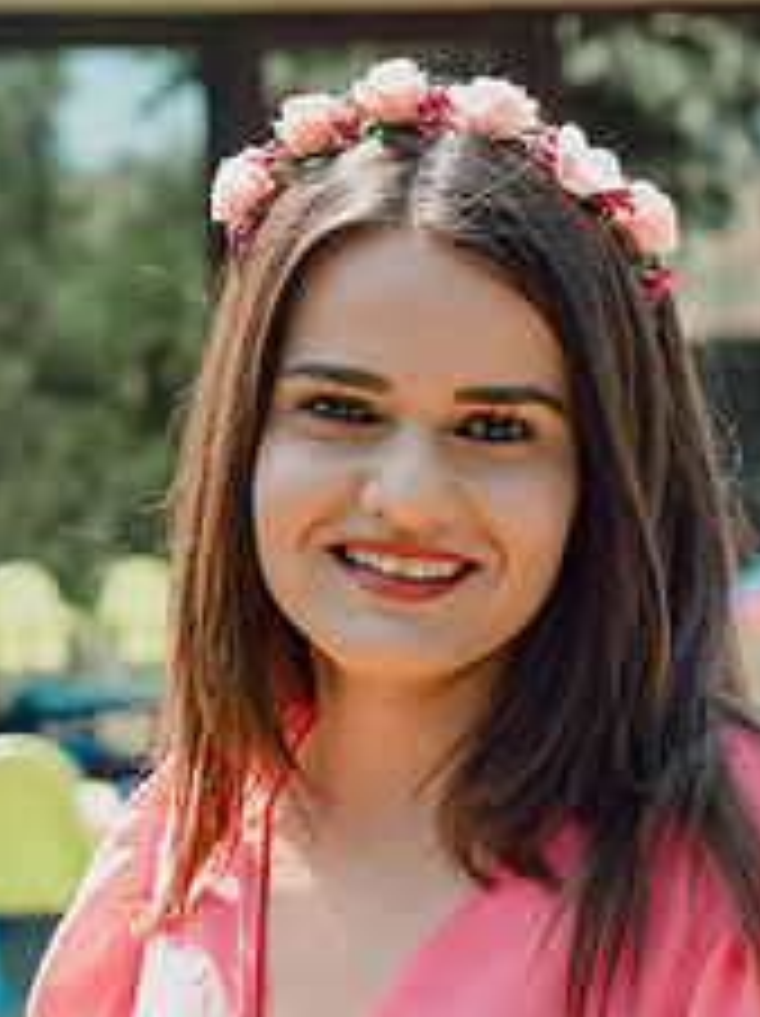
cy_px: 810
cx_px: 515
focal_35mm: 115
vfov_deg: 17.0
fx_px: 3373
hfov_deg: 12.8
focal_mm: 60
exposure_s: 1/320
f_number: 5
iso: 200
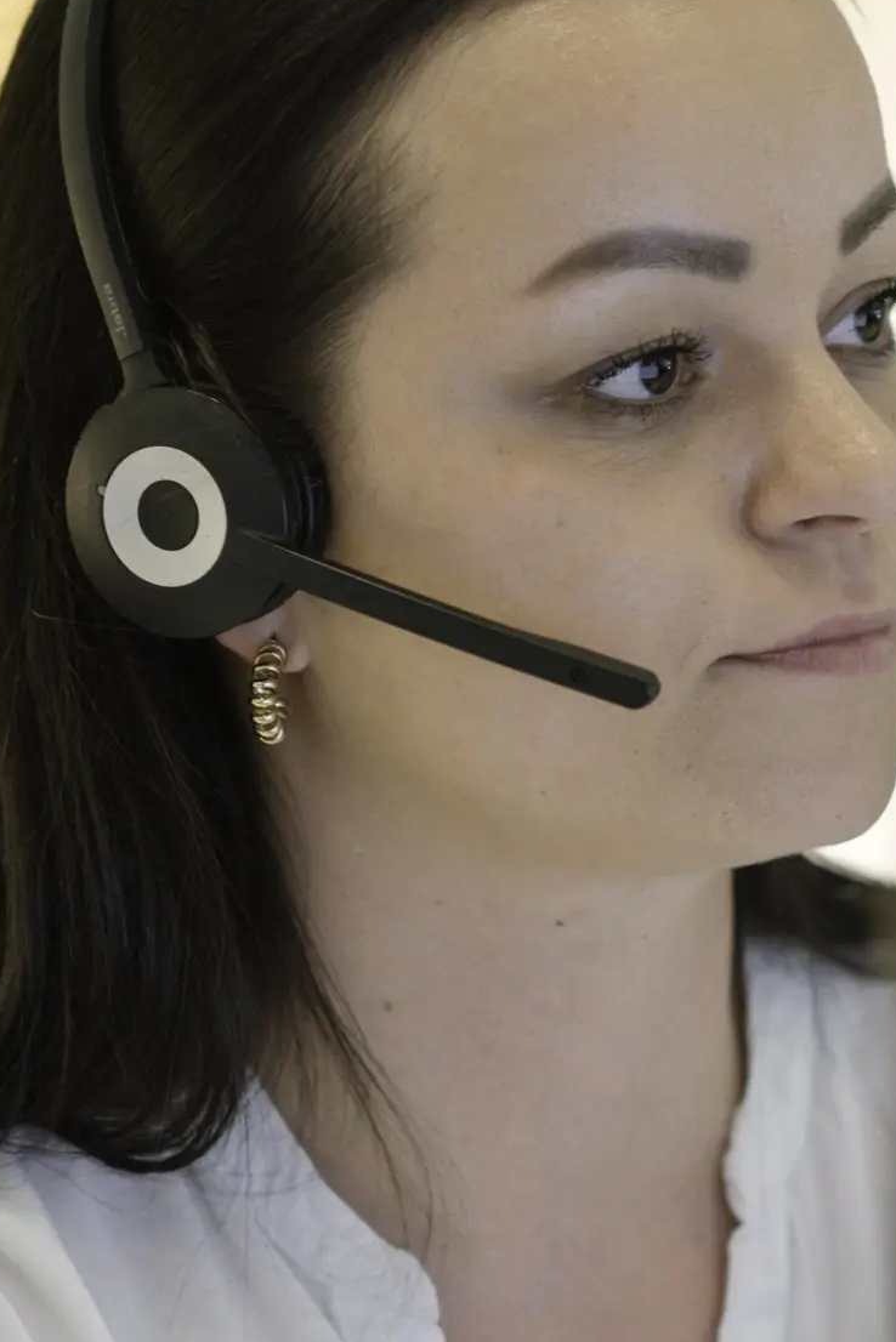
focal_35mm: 221
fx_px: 8245
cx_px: 505
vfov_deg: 9.3
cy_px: 779
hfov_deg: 6.2
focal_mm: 85
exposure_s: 1/80
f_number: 2.5
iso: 320
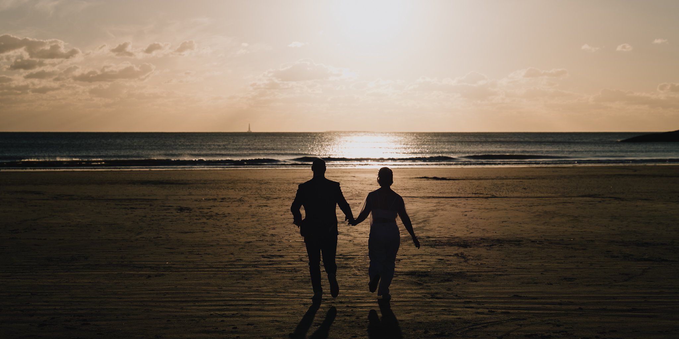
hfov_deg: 28.2
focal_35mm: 77
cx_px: 335
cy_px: 199
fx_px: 1351
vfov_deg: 14.3
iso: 80
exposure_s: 1/2000
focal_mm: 70
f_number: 4
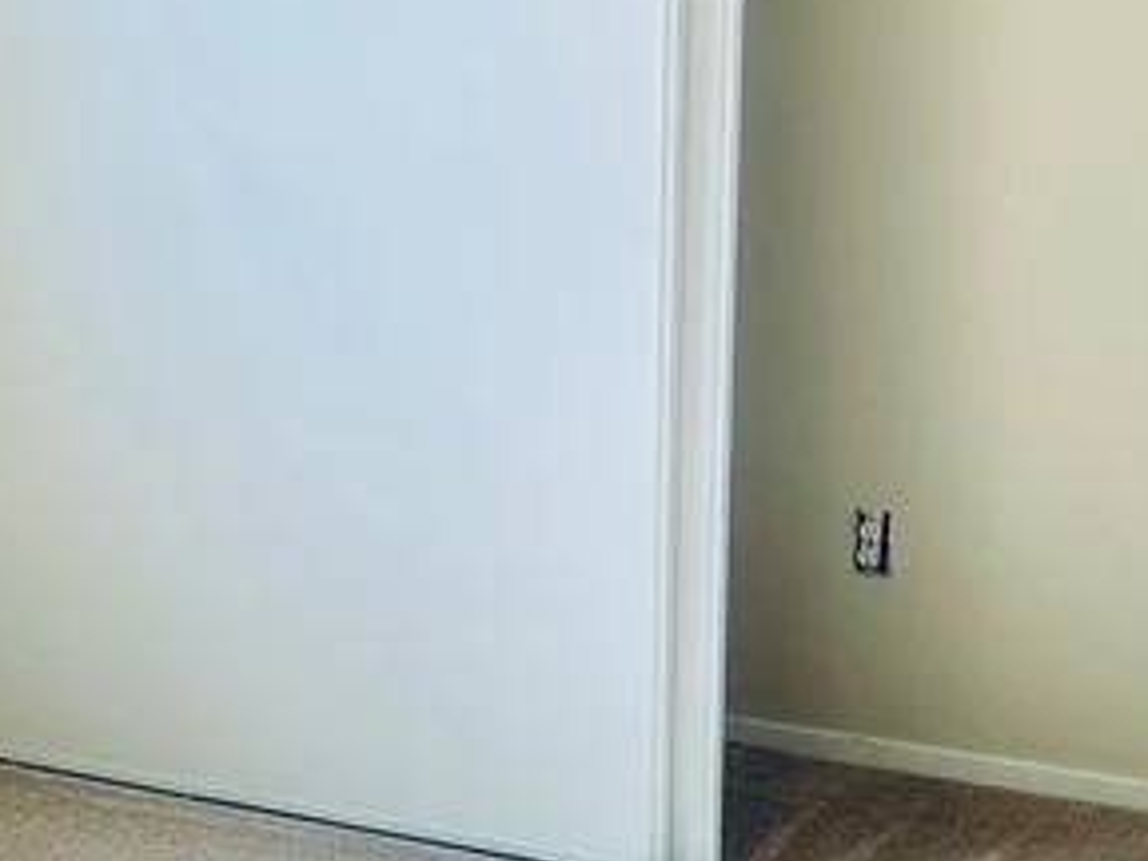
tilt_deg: -14.7
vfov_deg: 16.5
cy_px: 674
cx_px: 175
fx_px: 2952
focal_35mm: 89
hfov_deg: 21.6
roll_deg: +1.6
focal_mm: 5.1
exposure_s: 1/167
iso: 32
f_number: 1.6
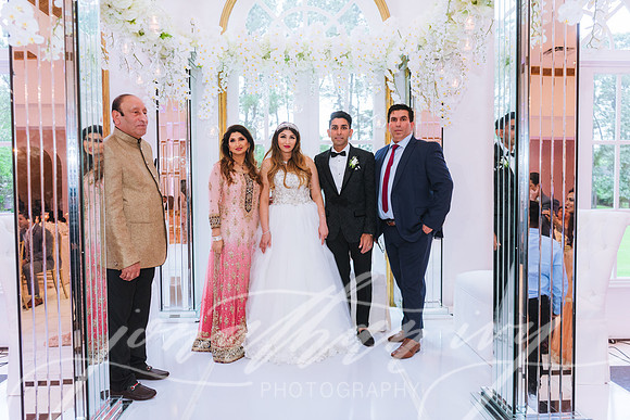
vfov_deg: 48.0
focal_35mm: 27
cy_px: 210
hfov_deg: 67.4
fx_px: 473
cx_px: 315
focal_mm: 27
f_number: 2.8
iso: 800
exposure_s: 1/200
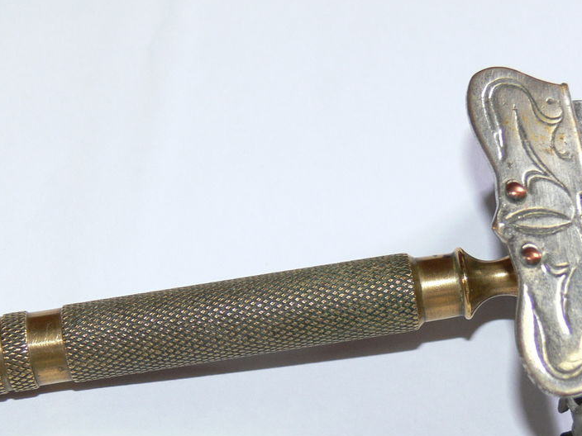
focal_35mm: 115
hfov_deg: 17.1
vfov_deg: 12.9
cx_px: 287
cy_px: 287
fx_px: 1933
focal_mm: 13.9
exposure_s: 1/30
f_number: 3.2
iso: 100
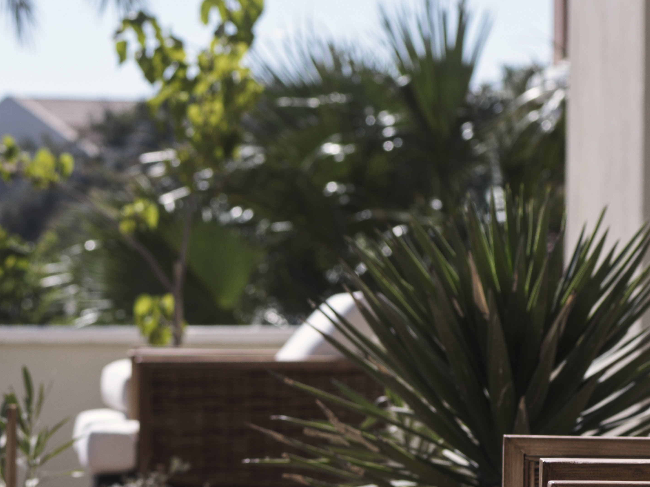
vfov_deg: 5.6
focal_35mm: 266
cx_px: 120
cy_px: 346
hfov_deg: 7.4
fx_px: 4994
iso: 200
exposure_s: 1/500
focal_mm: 120
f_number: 9.5
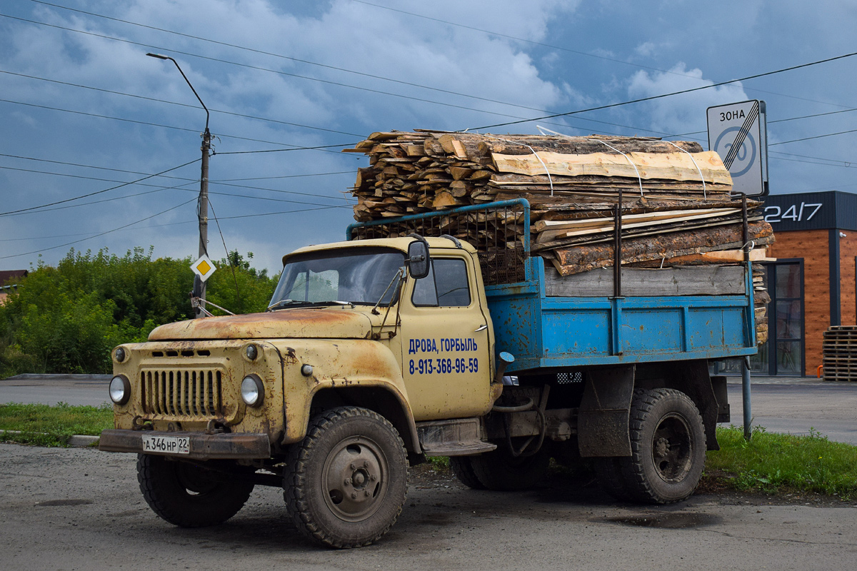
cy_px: 286
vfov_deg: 25.1
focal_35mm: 54
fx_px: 1285
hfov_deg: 36.9
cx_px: 428
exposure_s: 1/640
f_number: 5.6
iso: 400
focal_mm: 36
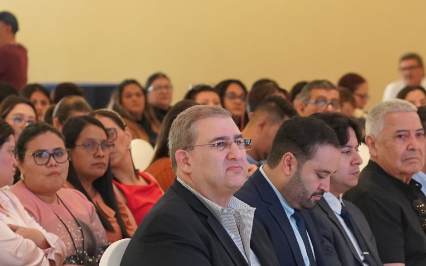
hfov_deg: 8.9
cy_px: 306
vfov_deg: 5.5
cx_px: 327
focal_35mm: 236
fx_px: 2739
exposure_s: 1/160
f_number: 4
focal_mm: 85
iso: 4000
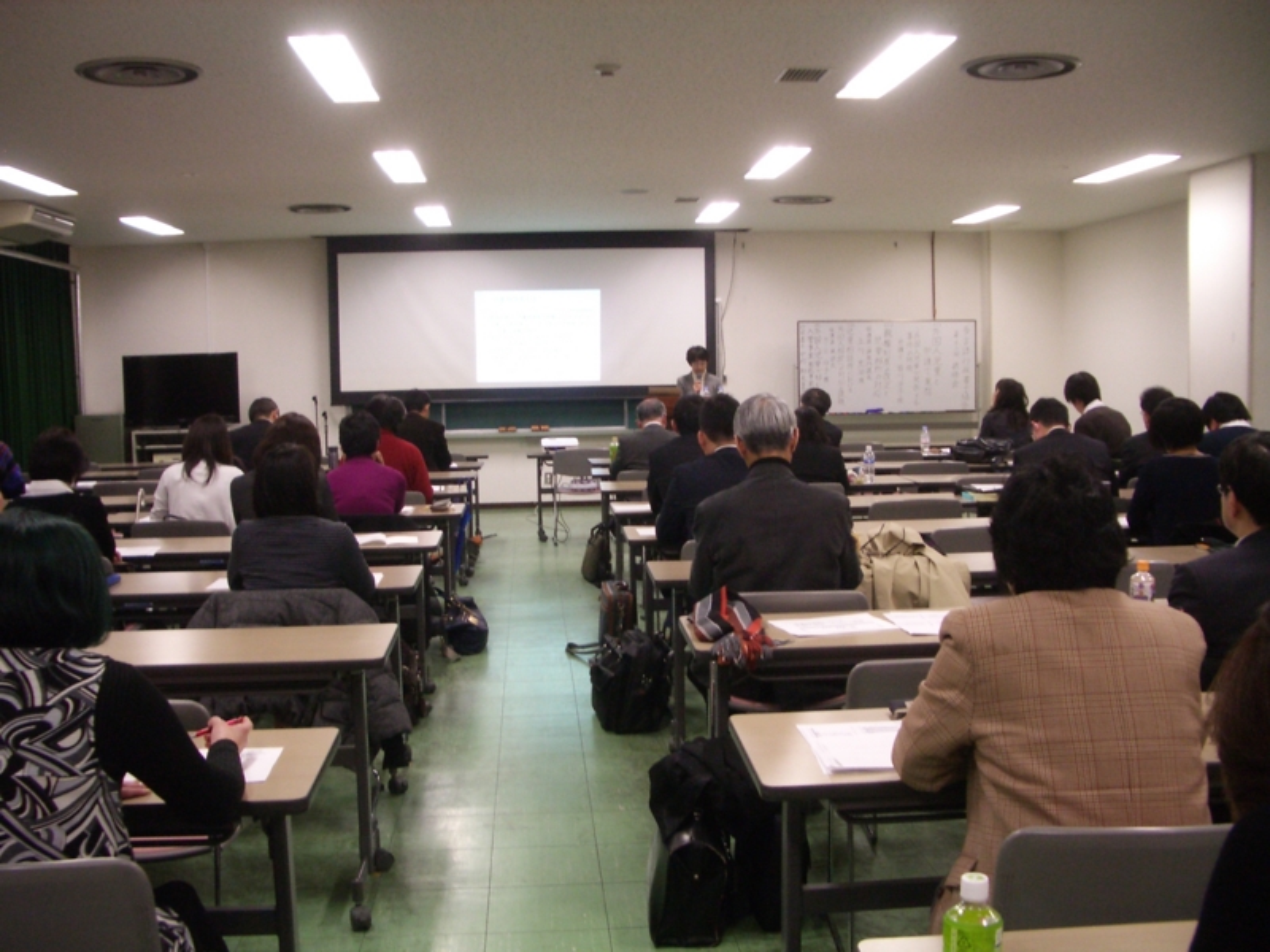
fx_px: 1284
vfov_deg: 40.7
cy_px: 476
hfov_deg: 52.6
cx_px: 635
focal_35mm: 35
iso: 200
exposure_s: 1/40
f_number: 2.6
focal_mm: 5.8
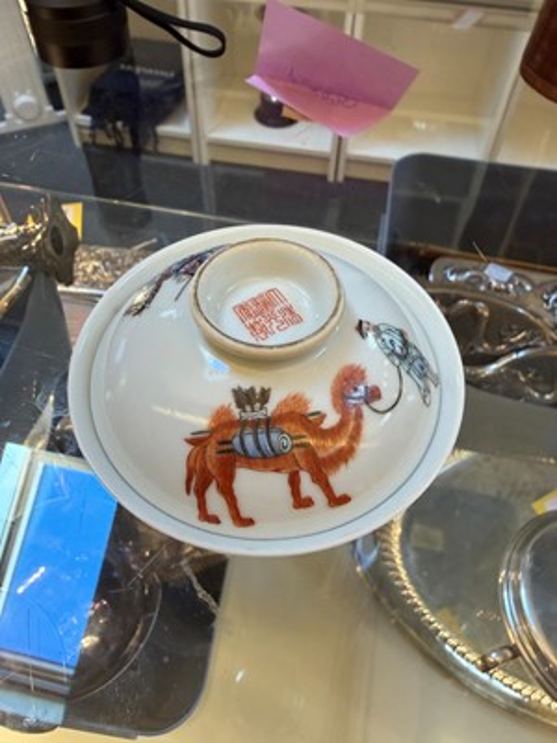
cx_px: 278
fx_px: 558
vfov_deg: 67.3
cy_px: 372
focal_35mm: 26
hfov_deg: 53.1
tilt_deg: -50.5
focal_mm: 2.22
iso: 250
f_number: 2.2
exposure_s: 1/100
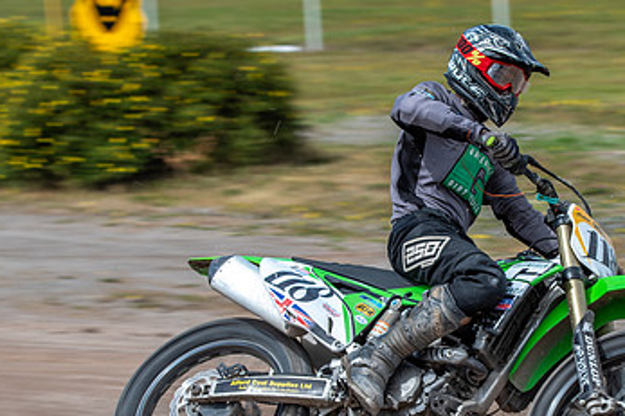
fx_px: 6160
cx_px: 464
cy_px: 286
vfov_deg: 3.9
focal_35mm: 355
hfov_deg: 5.8
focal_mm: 160
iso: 100
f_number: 8
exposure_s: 1/320
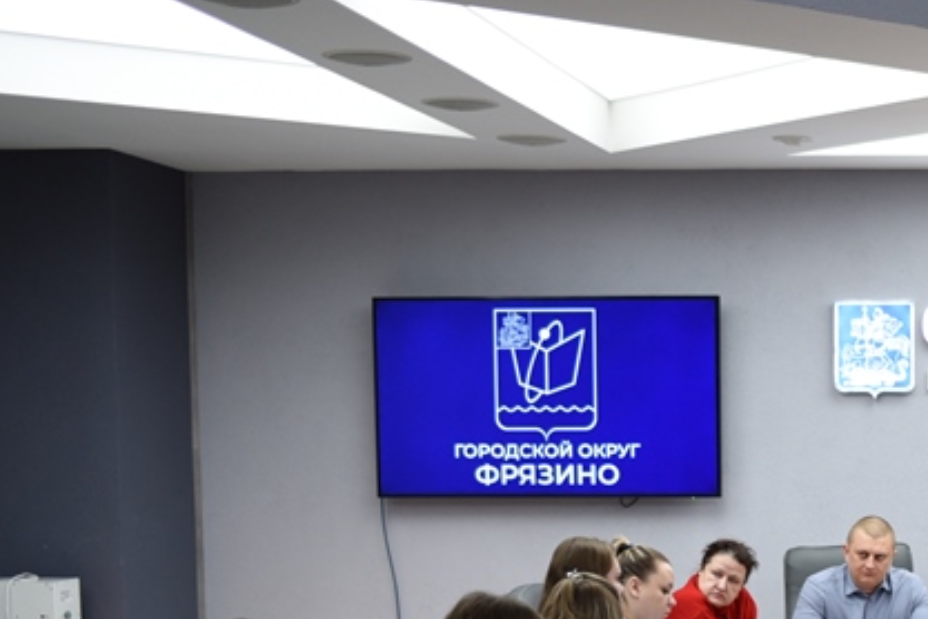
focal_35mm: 86
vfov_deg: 15.5
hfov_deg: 22.2
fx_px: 2217
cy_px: 687
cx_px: 1048
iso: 640
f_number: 1.8
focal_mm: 35
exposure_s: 1/400
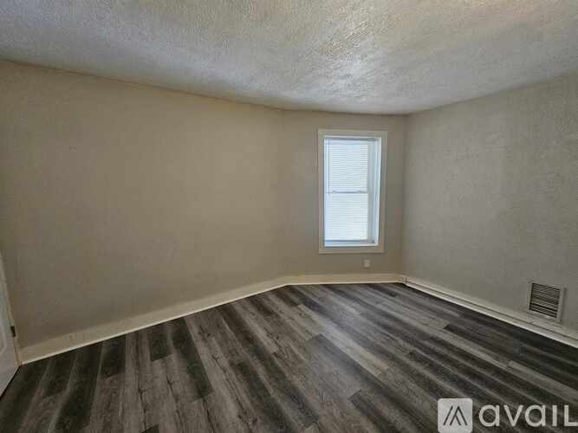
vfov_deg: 89.9
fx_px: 217
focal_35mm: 13
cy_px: 216
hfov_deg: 106.2
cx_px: 289
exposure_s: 1/40
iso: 400
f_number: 2.2
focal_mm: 2.2
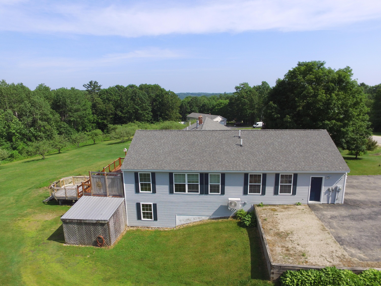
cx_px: 190
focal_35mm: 20
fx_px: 220
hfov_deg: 81.7
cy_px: 143
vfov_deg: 66.0
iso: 100
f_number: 2.8
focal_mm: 3.61
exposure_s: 1/1117
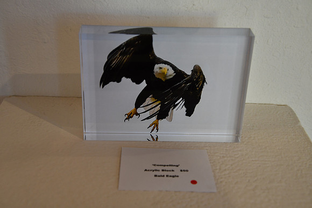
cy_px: 104
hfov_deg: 38.2
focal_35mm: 52
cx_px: 156
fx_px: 451
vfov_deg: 26.0
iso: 800
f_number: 4
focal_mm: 35
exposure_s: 1/250
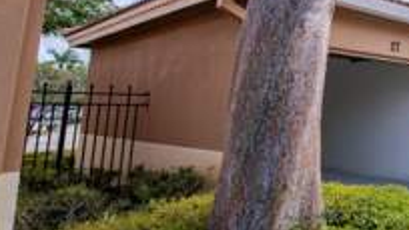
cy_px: 40
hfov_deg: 40.8
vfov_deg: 31.1
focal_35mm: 37
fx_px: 401
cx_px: 471
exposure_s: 1/1000
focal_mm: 15
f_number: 7.1
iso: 400
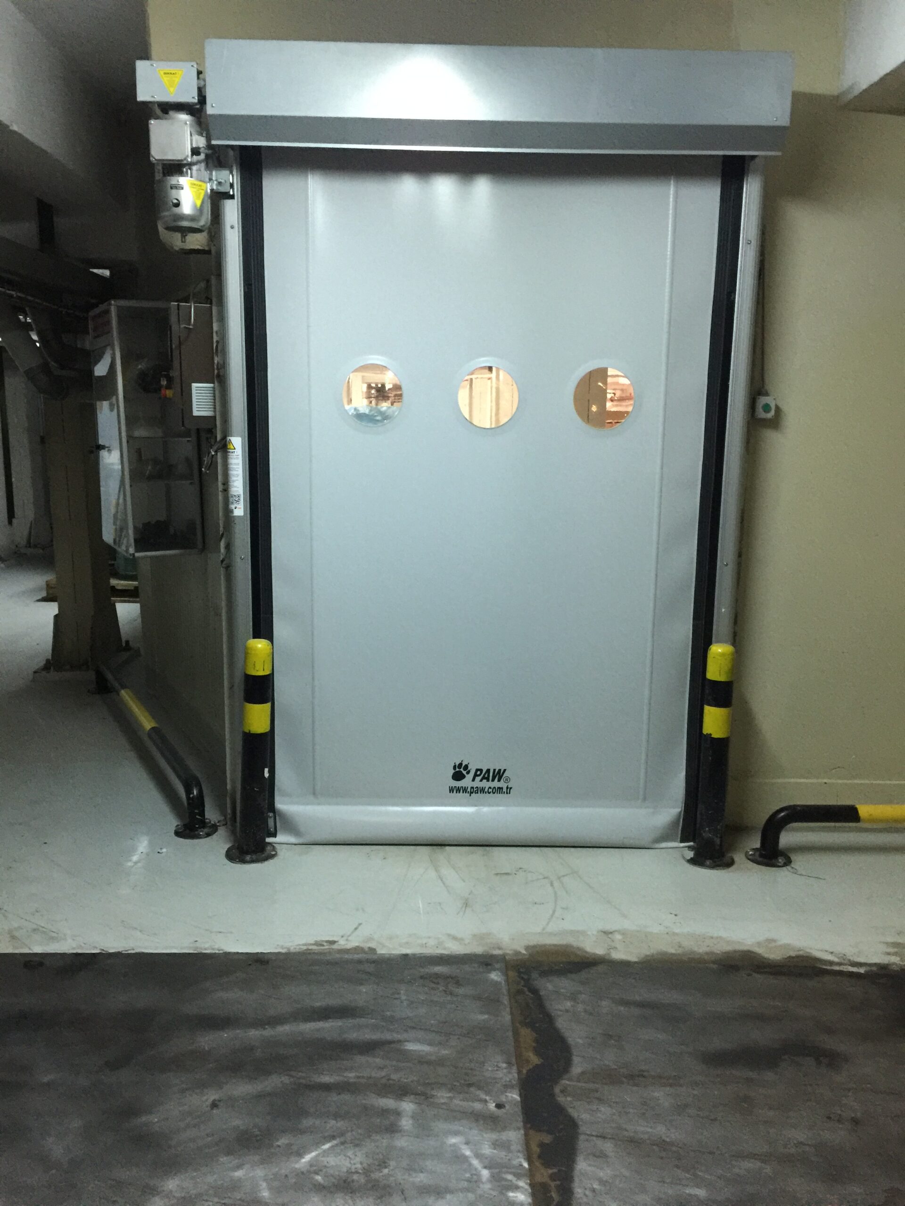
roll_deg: -0.6
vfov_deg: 61.7
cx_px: 452
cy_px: 603
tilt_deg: -10.1
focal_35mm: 29
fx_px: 1011
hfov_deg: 48.2
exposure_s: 1/17
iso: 160
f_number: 2.2
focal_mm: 4.15
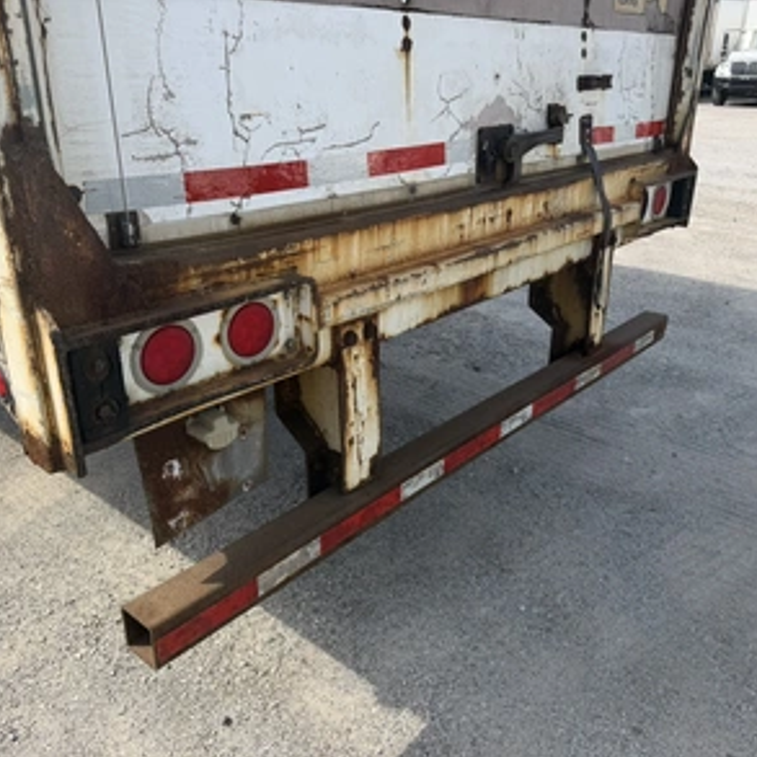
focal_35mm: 29
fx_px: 718
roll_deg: +2.0
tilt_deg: -20.0
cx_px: 377
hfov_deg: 55.6
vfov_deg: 55.6
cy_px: 385
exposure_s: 1/1901
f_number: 1.78
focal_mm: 6.76
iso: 80
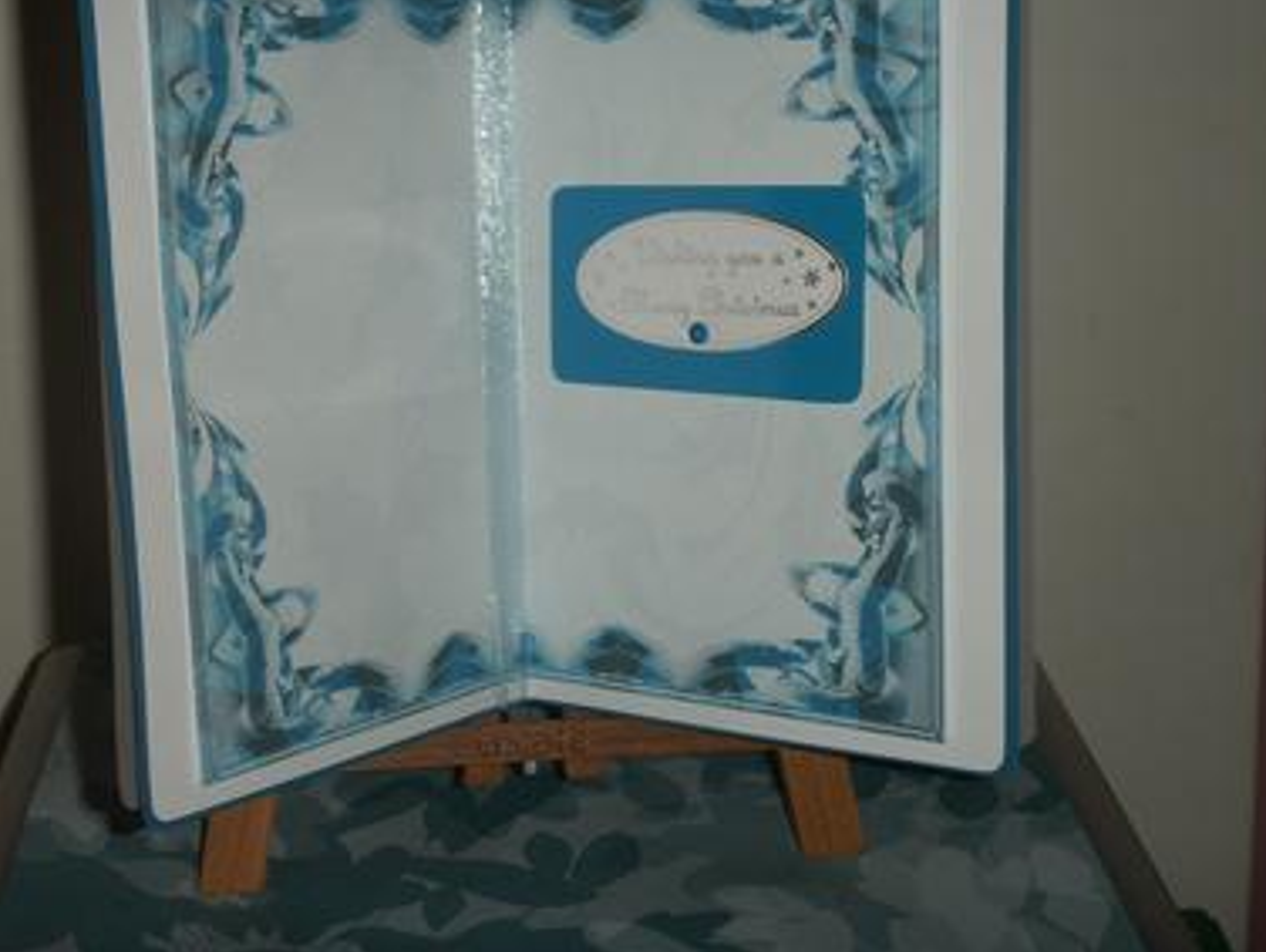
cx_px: 539
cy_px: 397
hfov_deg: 34.8
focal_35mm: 55
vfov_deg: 26.6
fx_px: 2014
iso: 50
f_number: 7.1
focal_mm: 9.7
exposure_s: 1/40
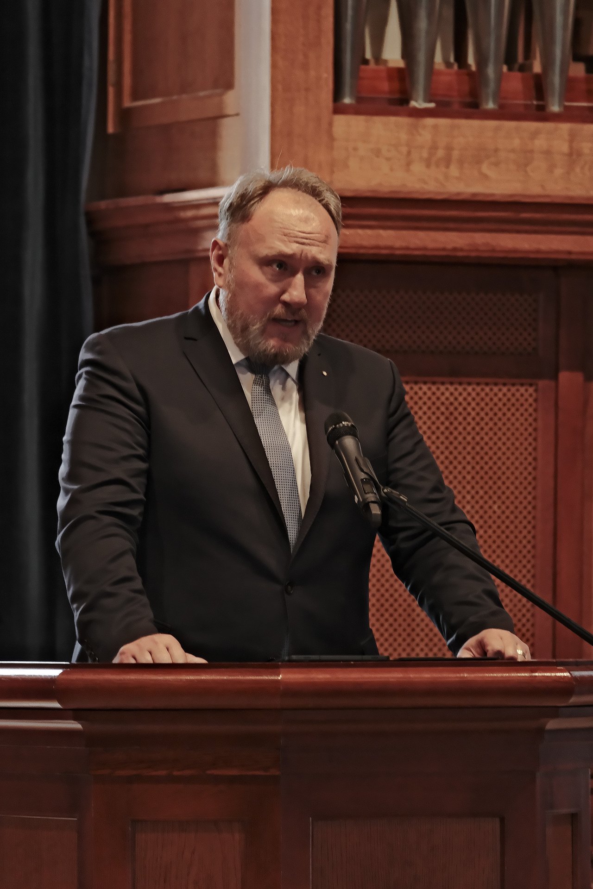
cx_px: 296
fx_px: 6745
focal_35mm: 273
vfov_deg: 7.5
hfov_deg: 5.0
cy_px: 444
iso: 3200
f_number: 6.4
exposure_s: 1/50
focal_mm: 181.9
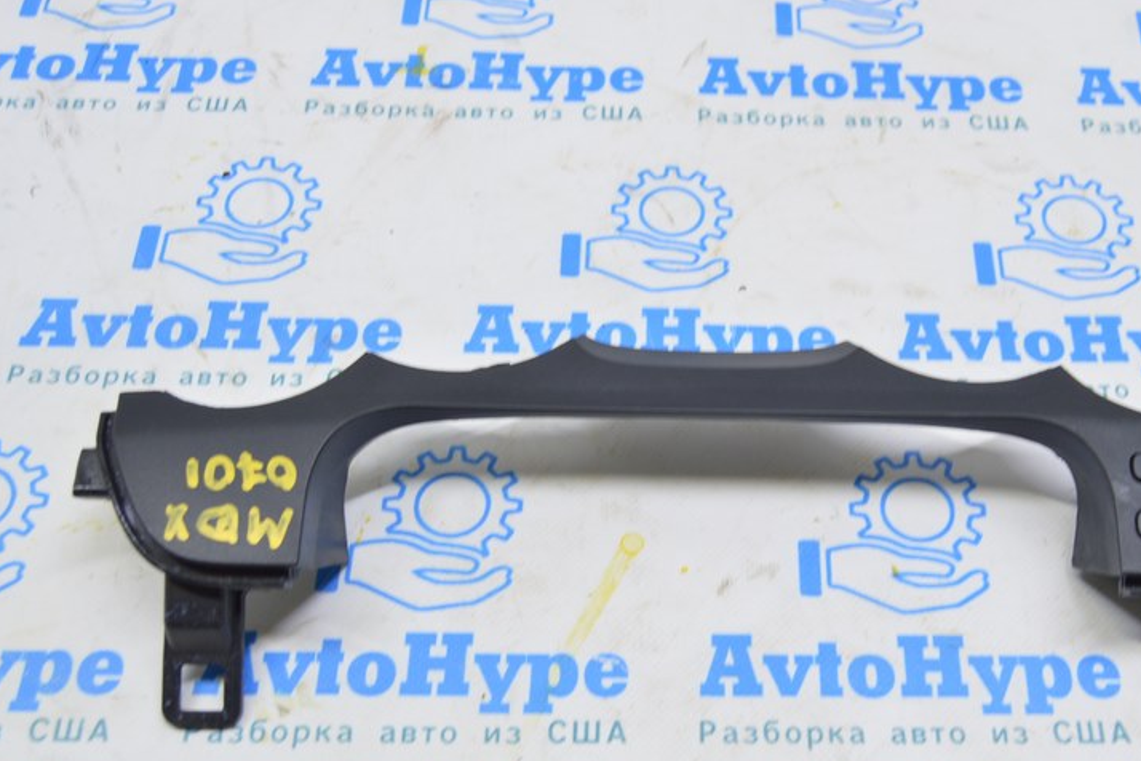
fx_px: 1363
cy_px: 464
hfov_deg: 45.0
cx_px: 727
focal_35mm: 43
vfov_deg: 31.1
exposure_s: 1/20
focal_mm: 20
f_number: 5.6
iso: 400
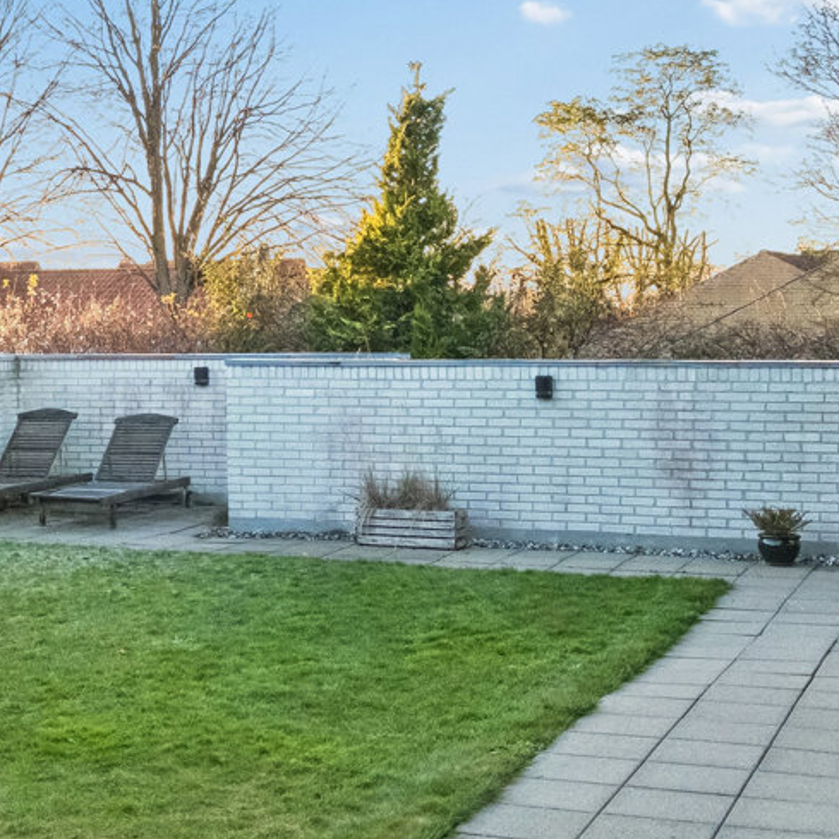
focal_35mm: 66
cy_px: 349
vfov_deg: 26.1
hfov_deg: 25.7
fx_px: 1810
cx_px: 180
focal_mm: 13.2
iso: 800
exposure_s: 1/100
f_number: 8
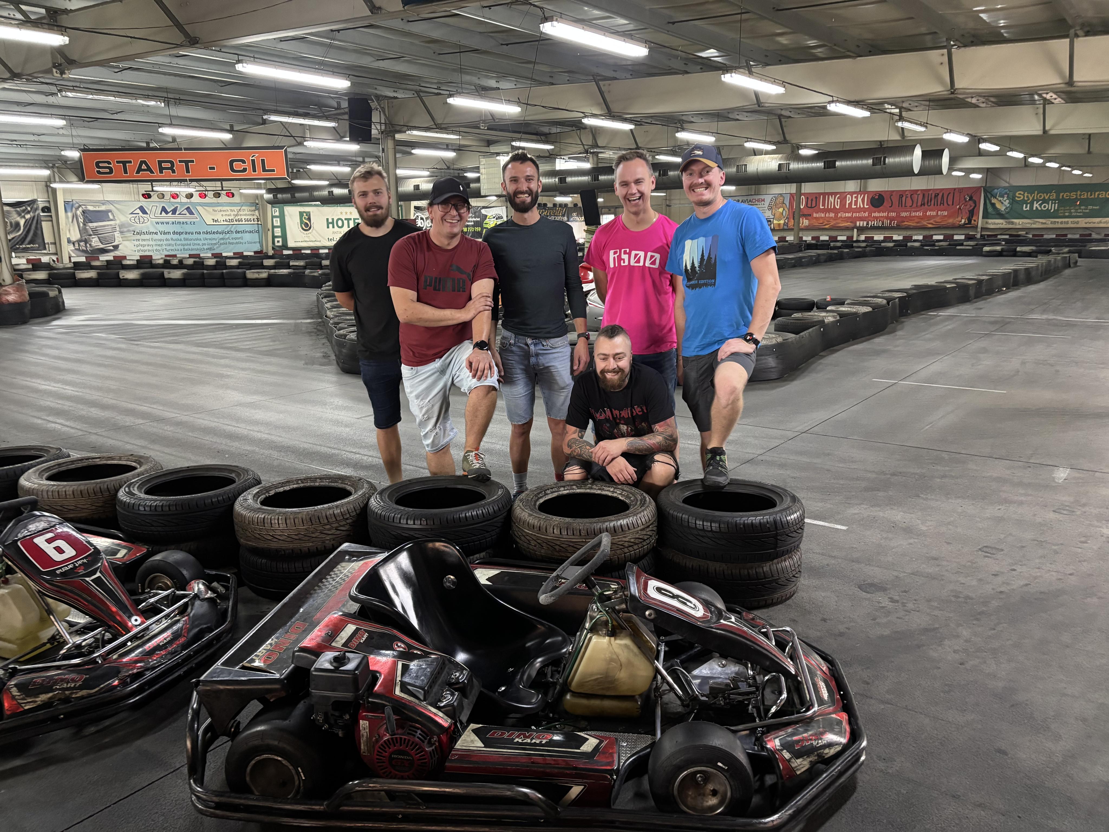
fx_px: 833
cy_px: 416
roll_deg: +0.2
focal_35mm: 26
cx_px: 554
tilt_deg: -13.5
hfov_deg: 67.3
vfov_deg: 53.1
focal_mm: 5.96
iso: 400
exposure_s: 1/33
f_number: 1.6
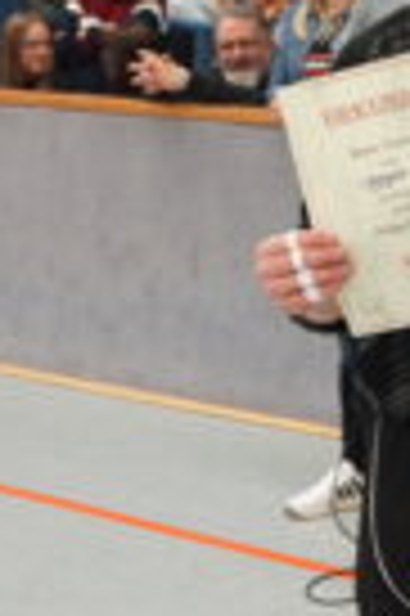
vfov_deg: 20.2
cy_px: 189
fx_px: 1720
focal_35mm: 100
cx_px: 581
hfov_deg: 13.0
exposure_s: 1/60
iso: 1000
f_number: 4
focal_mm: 23
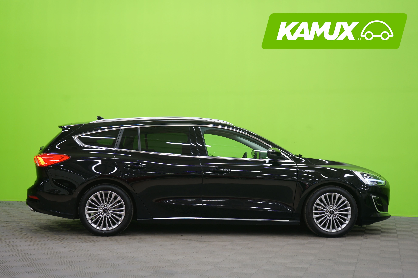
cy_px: 139
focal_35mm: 49
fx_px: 569
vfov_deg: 27.5
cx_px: 209
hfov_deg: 40.3
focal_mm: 49
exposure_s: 1/6
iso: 400
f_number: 5
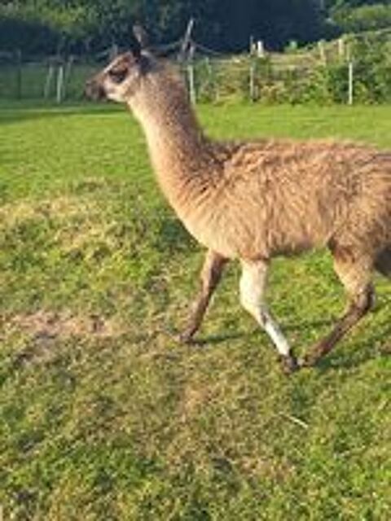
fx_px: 753
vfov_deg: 38.2
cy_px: 260
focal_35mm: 50
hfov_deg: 29.1
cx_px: 196
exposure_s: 1/188
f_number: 1.75
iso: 100
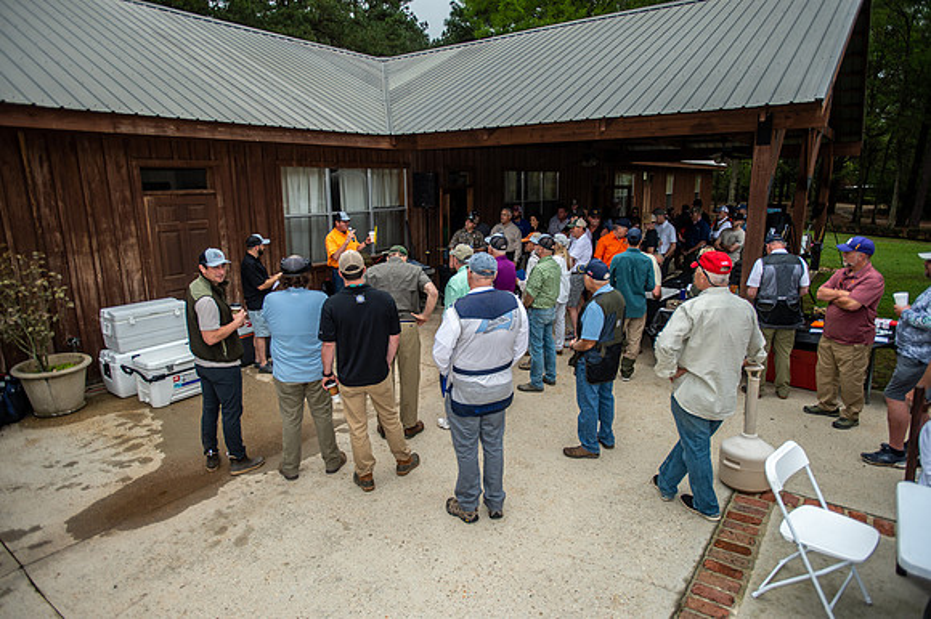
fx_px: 569
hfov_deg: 78.6
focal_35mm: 22
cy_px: 310
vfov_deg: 57.2
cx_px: 466
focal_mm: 22
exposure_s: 1/4000
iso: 400
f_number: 2.8
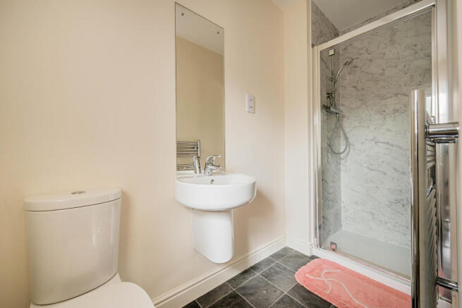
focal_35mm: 14
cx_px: 231
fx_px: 180
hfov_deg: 104.2
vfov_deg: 81.2
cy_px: 154
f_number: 5.6
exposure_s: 1/40
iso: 250
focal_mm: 14
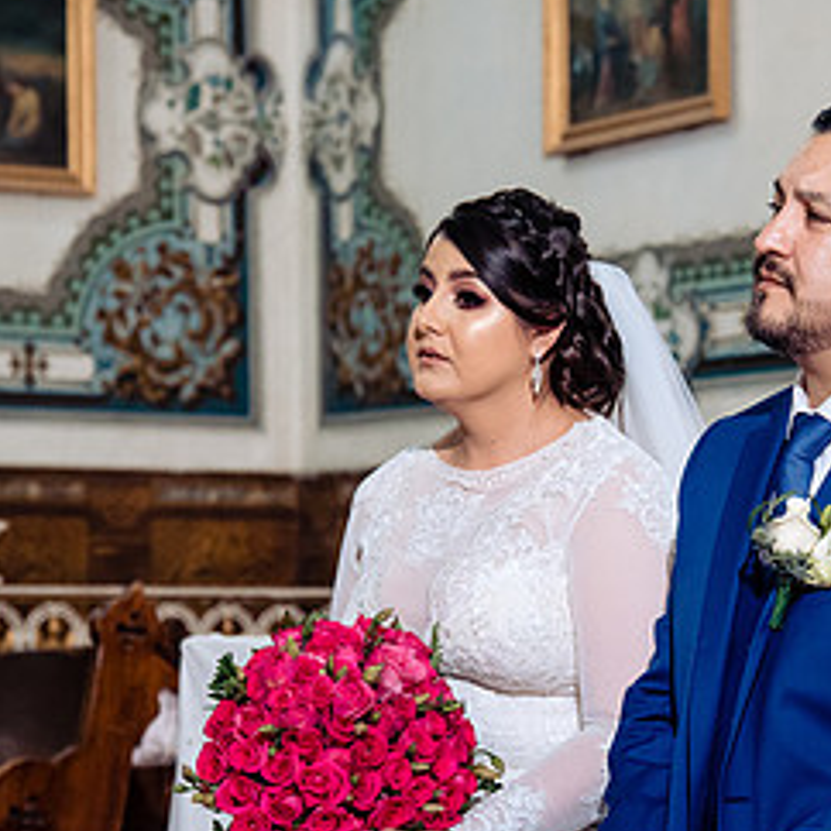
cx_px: 553
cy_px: 500
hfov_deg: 11.4
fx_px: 4155
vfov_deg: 11.4
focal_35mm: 153
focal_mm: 75
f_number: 5
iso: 2000
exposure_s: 1/100
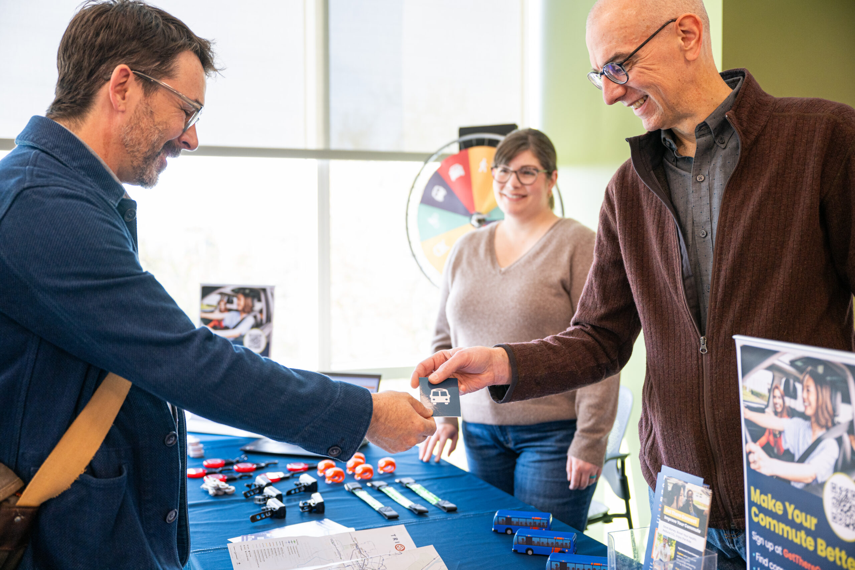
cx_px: 428
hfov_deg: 49.6
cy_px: 285
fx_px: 926
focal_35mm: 39
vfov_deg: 34.2
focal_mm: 39
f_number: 2.8
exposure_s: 1/200
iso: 400
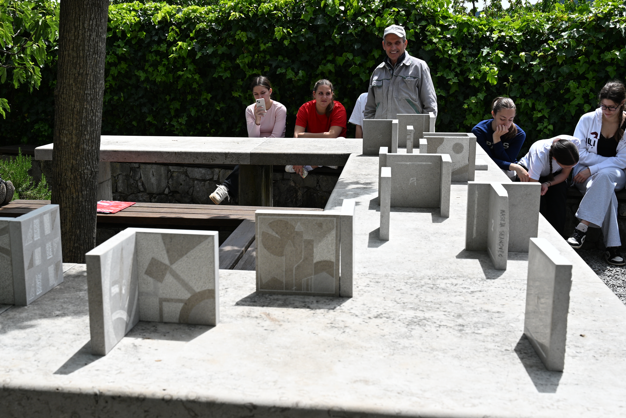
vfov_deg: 30.0
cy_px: 221
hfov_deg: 43.7
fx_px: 778
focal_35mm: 45
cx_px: 263
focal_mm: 30.5
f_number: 8
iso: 220
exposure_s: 1/500
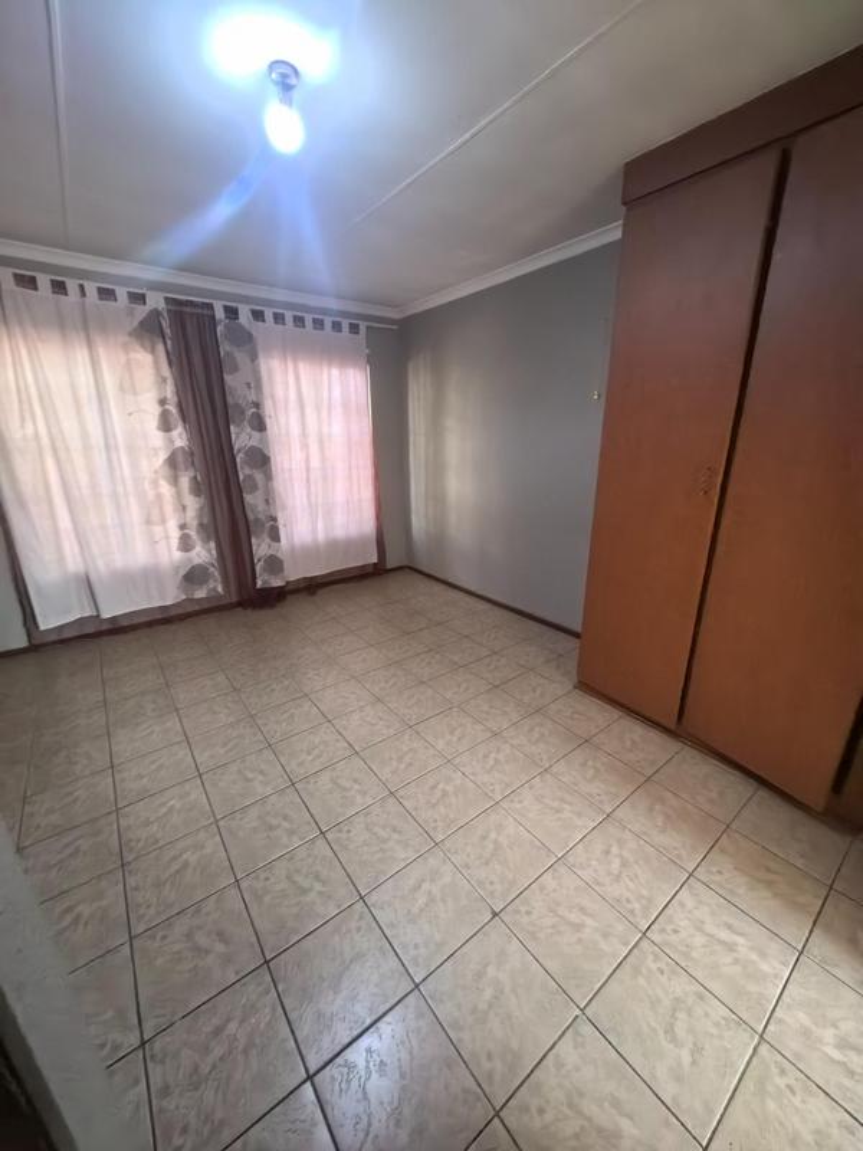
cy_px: 576
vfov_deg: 106.2
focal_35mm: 13
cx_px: 432
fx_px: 432
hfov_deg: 89.9
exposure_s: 1/60
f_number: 2.2
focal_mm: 1.76
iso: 1000
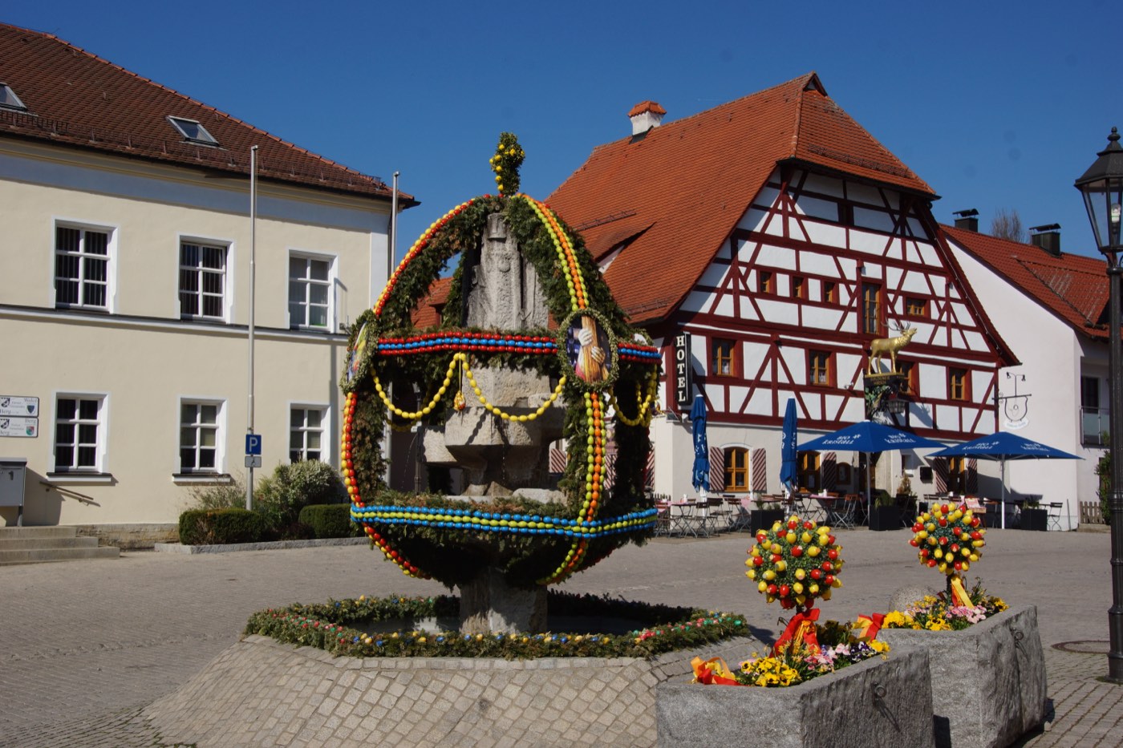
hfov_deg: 46.4
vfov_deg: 31.9
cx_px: 562
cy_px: 374
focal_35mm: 42
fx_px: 1310
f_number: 13
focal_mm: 28
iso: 100
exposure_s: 1/250
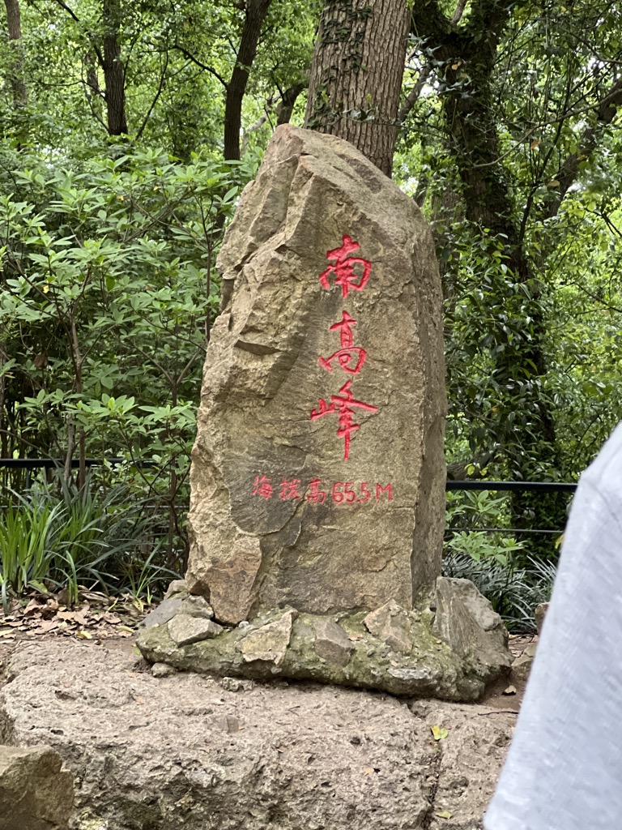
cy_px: 415
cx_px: 311
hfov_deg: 19.1
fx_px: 1845
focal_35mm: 77
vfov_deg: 25.3
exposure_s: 1/40
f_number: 2.8
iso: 400
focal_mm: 9
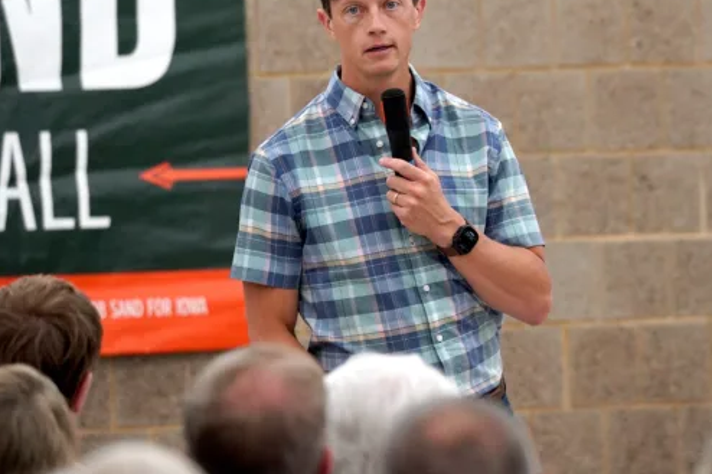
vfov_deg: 3.3
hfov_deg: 4.9
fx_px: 8293
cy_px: 166
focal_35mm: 419
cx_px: 419
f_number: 6.3
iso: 8000
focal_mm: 276.3
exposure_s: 1/500
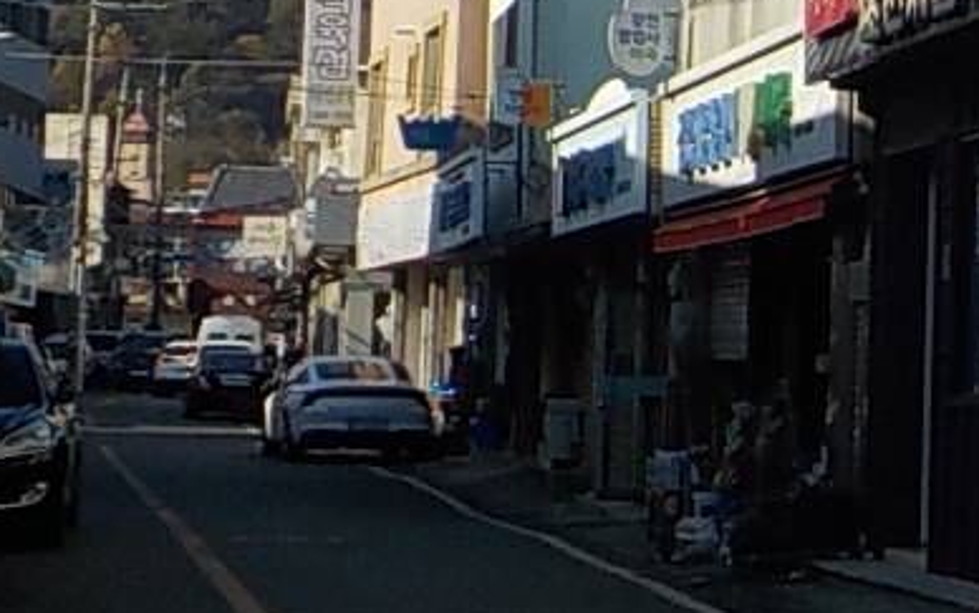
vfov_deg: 10.0
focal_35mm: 131
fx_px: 3497
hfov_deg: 14.6
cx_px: 1559
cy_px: 164
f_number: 3.3
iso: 125
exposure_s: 1/1600
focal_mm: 4.1
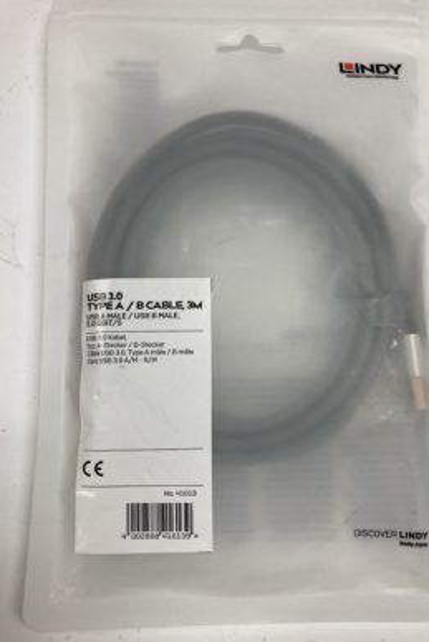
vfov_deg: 61.9
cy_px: 328
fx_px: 536
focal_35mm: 30
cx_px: 245
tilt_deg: -79.7
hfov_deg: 43.5
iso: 50
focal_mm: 3.99
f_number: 1.8
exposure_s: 1/120
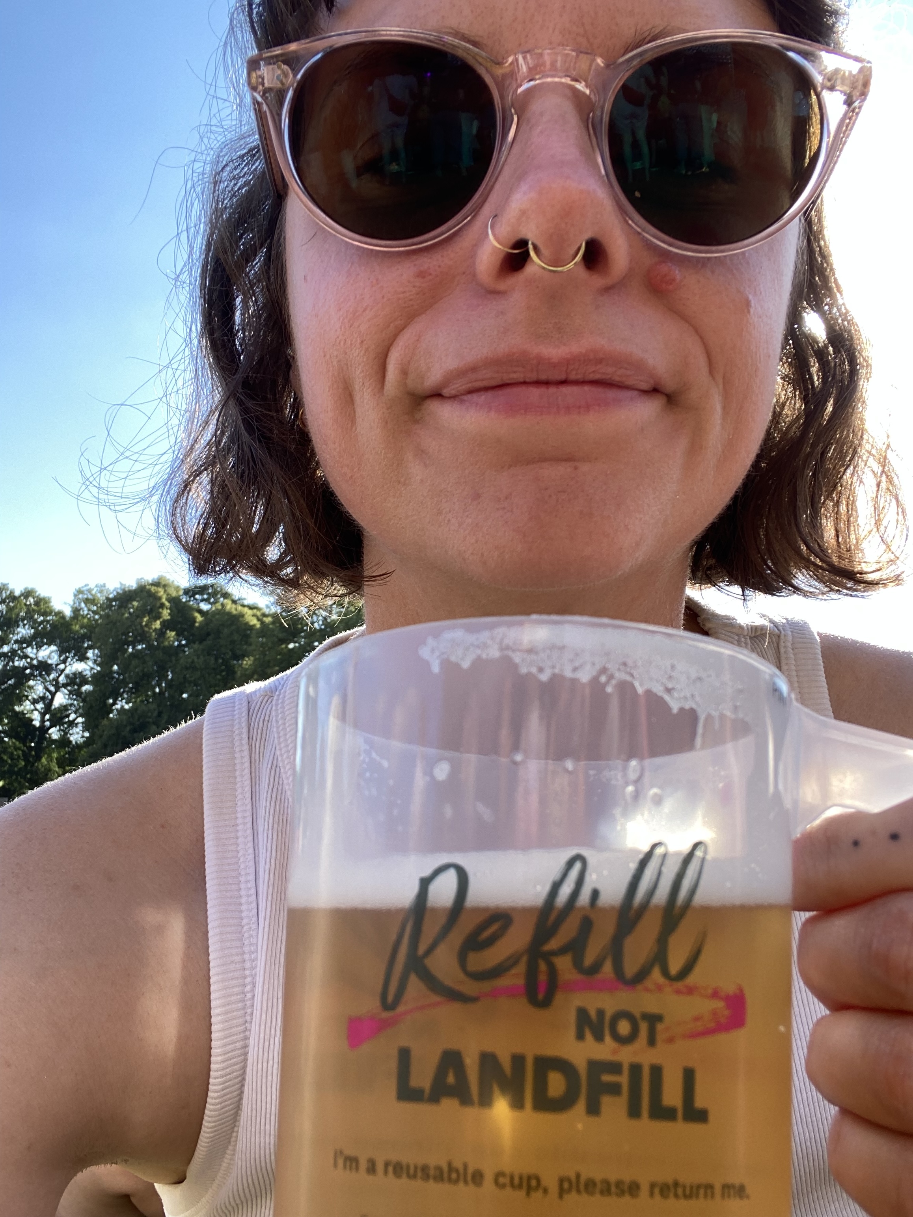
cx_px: 456
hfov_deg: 46.8
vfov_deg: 60.0
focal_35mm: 30
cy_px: 608
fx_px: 1055
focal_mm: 2.71
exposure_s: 1/122
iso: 25
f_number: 2.2
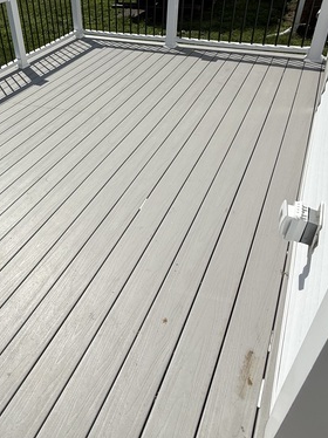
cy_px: 108
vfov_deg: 65.1
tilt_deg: -30.5
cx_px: 52
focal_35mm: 25
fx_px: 316
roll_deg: +7.6
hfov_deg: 50.4
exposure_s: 1/4762
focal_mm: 2.22
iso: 50
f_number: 2.2
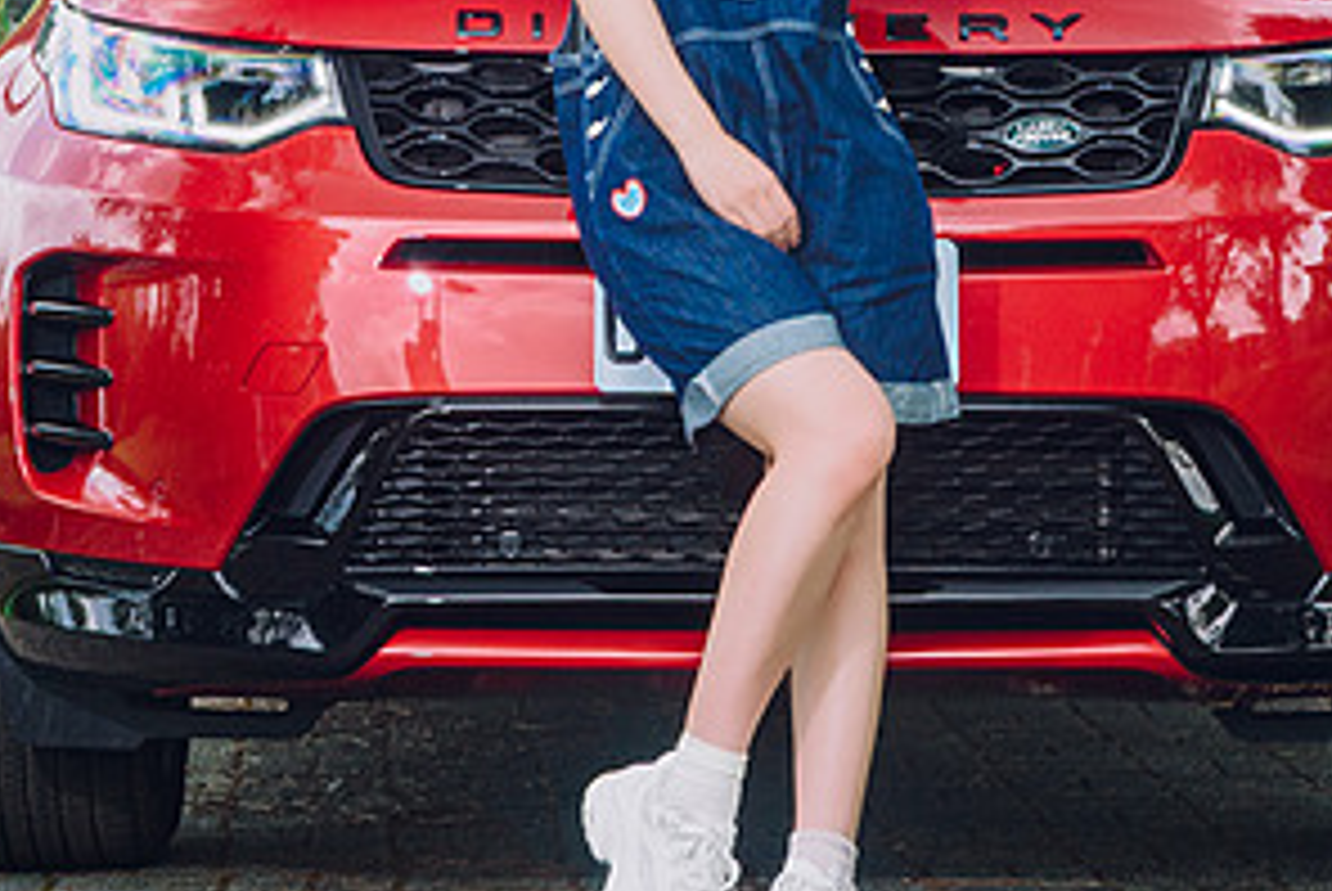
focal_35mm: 179
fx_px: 6629
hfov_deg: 11.5
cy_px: 52
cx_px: 783
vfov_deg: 7.7
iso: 400
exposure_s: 1/50
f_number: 5.6
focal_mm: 68
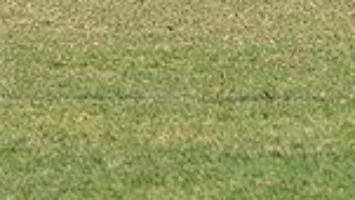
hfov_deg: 2.3
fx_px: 8718
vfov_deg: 1.3
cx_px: -222
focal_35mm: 926
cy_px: -245
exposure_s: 1/4000
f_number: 6.3
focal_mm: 135
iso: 800
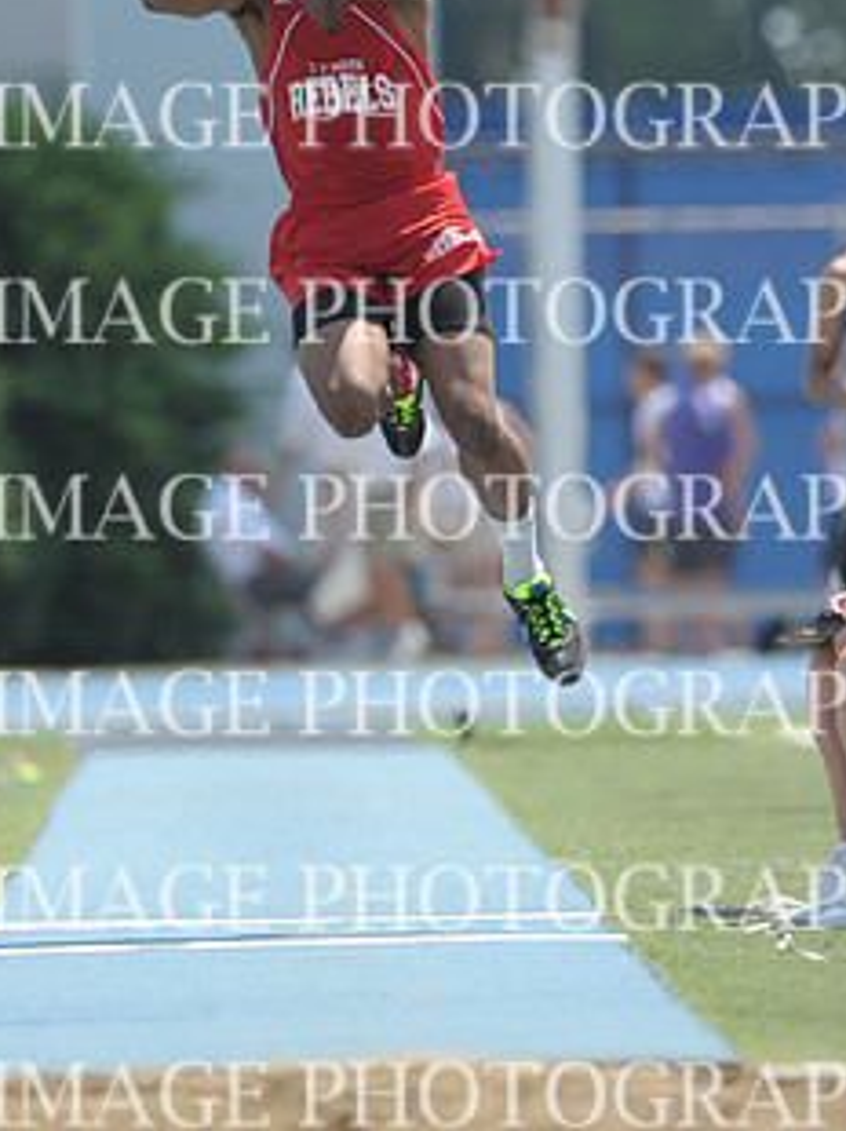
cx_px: 273
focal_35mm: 720
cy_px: 212
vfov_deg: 2.8
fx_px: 23494
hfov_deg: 2.1
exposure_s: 1/2000
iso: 400
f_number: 5
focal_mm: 400
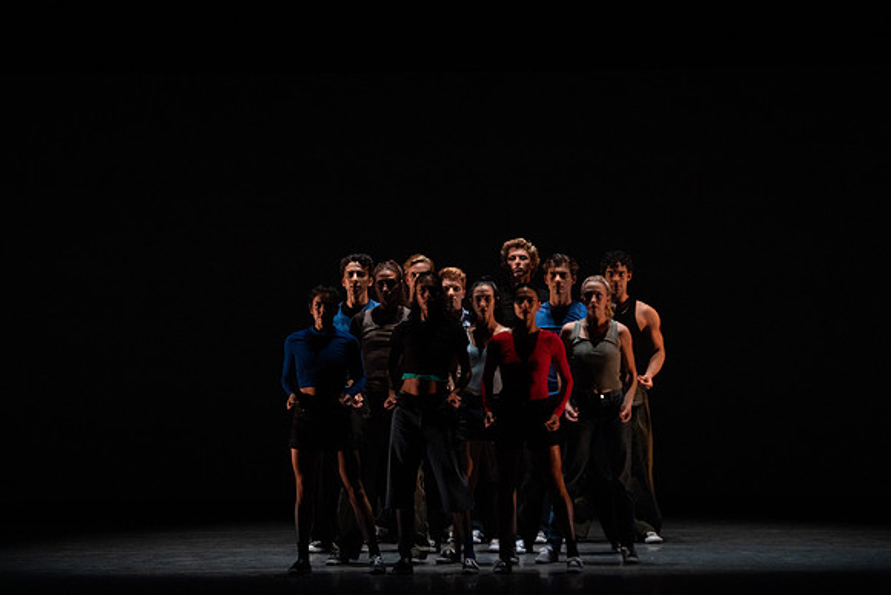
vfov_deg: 6.9
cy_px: 298
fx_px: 4951
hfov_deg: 10.3
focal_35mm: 200
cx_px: 446
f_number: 5
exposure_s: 1/400
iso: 8000
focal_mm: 200
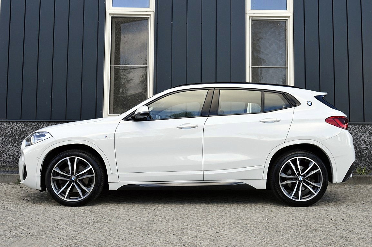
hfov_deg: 49.6
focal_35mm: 39
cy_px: 124
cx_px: 186
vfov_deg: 34.1
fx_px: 403
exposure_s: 1/125
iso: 400
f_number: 9
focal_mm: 26
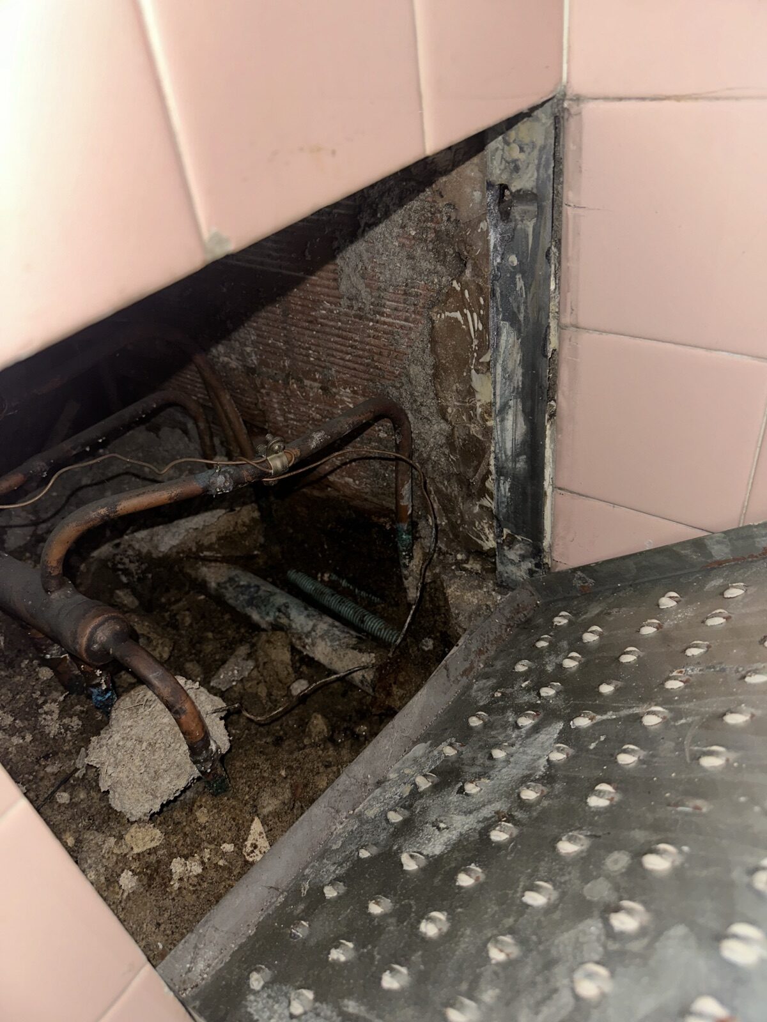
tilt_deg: -37.3
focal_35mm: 24
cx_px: 384
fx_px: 709
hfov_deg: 56.8
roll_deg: +9.6
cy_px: 511
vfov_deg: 71.6
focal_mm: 6.86
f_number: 1.78
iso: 50
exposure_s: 1/11
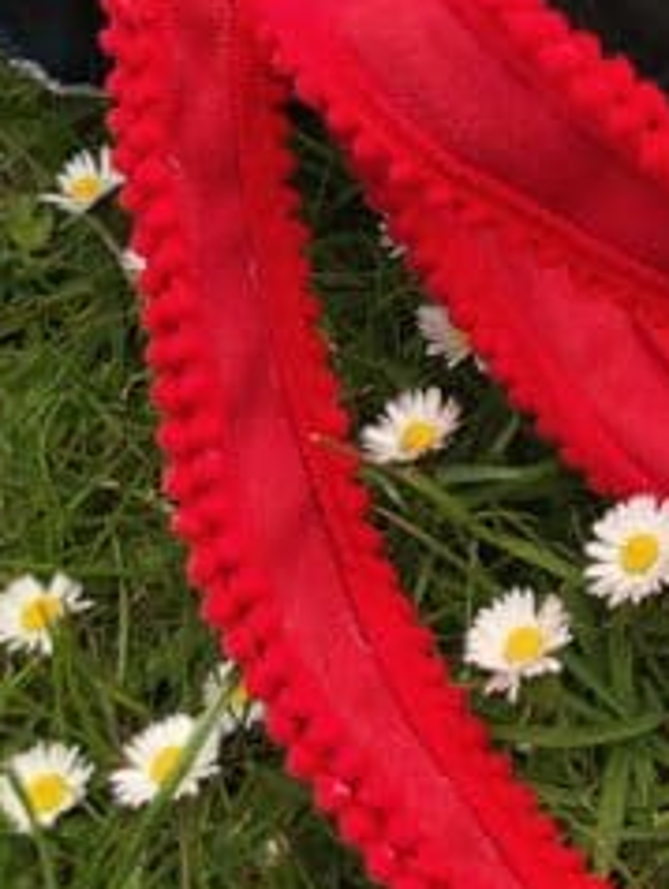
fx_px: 2418
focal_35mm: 94
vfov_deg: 19.9
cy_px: -90
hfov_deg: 15.0
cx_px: 882
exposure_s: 1/316
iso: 20
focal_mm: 3.99
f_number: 1.8
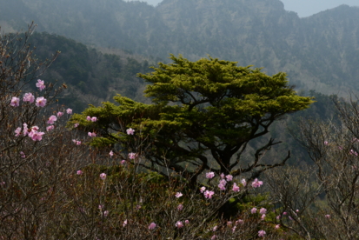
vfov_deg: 22.6
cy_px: 87
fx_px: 599
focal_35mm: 60
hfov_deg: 33.3
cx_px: 208
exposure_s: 1/640
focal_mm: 31
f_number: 13
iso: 400
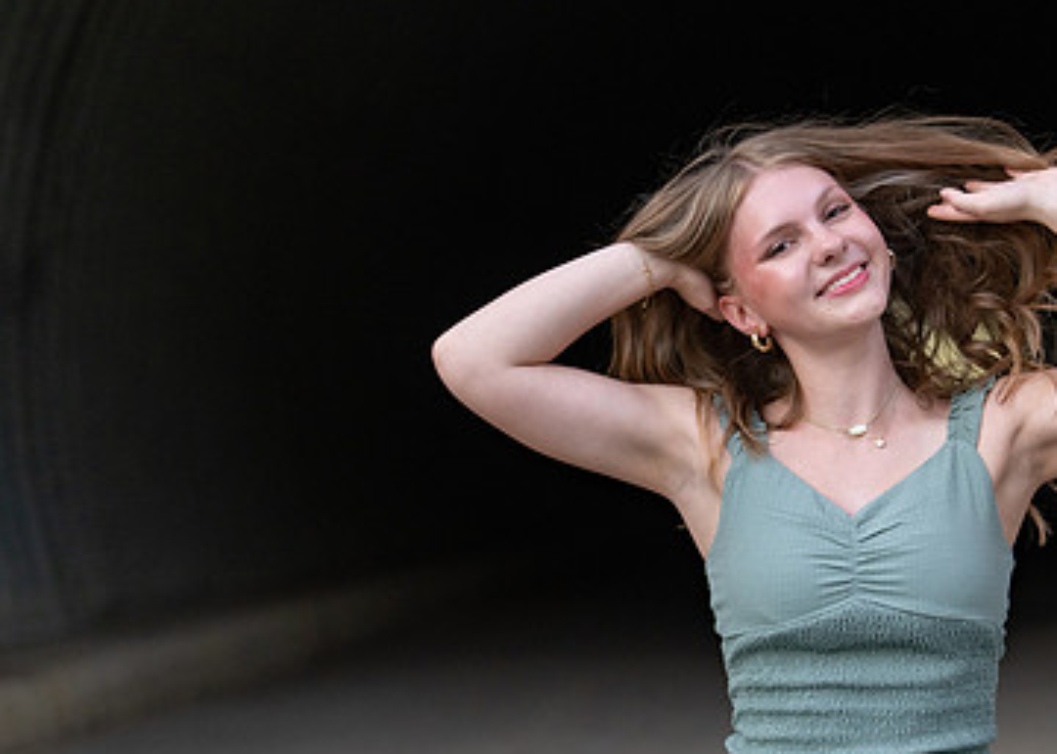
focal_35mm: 92
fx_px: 2761
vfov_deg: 15.5
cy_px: 511
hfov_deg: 21.5
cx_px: 804
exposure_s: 1/400
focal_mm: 50
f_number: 1.2
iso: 640
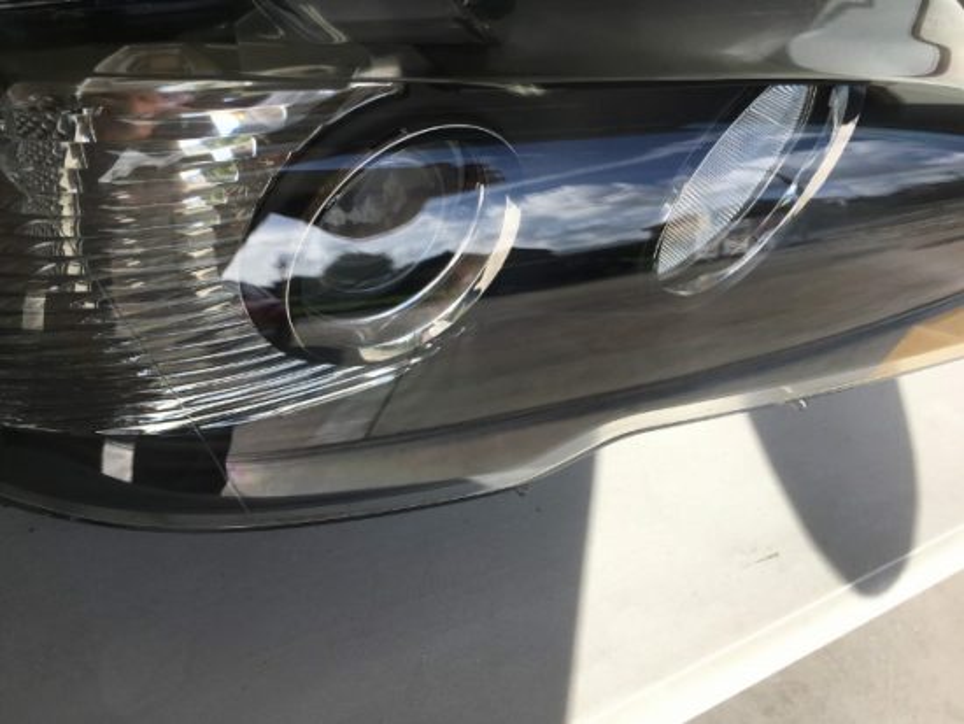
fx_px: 808
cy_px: 362
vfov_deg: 48.3
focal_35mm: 29
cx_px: 482
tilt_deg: -57.1
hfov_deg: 61.6
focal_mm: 4.15
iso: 25
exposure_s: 1/1148
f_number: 2.2
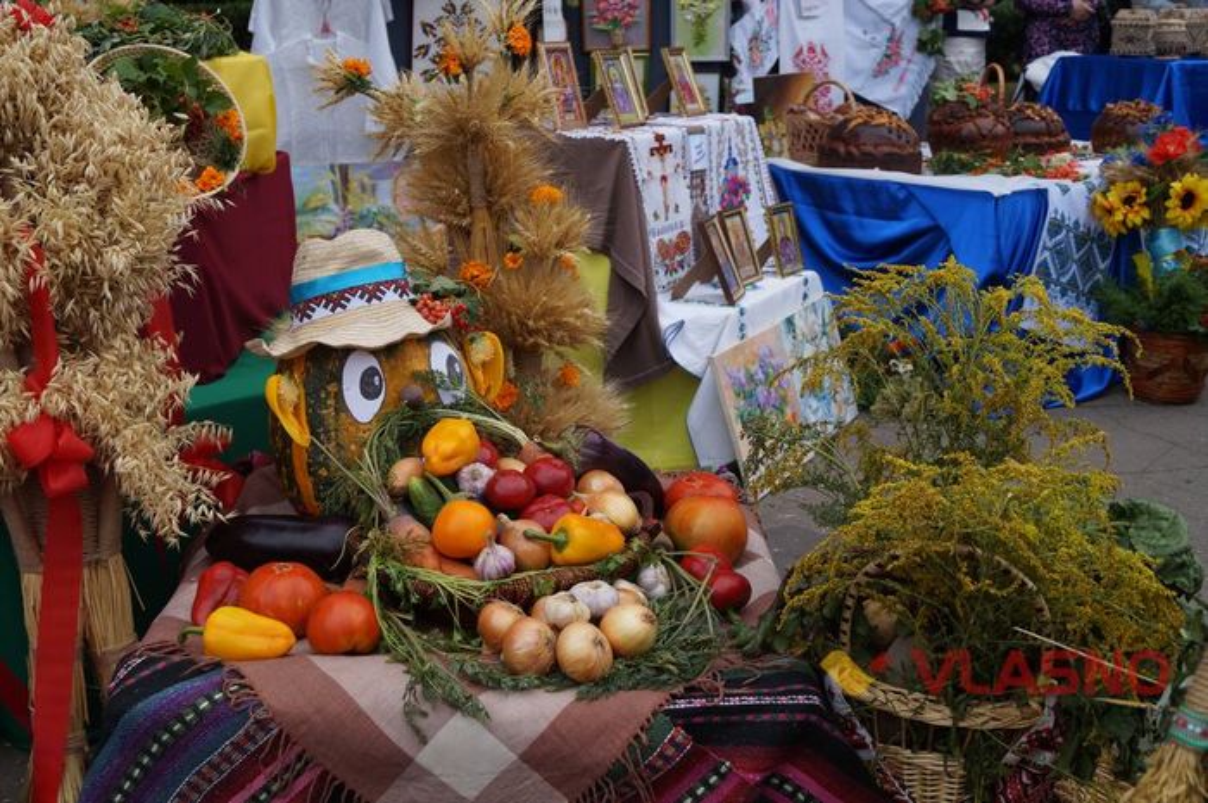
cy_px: 402
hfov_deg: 49.6
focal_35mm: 39
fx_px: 1307
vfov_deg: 34.1
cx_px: 604
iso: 100
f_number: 5
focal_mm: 26
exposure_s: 1/200
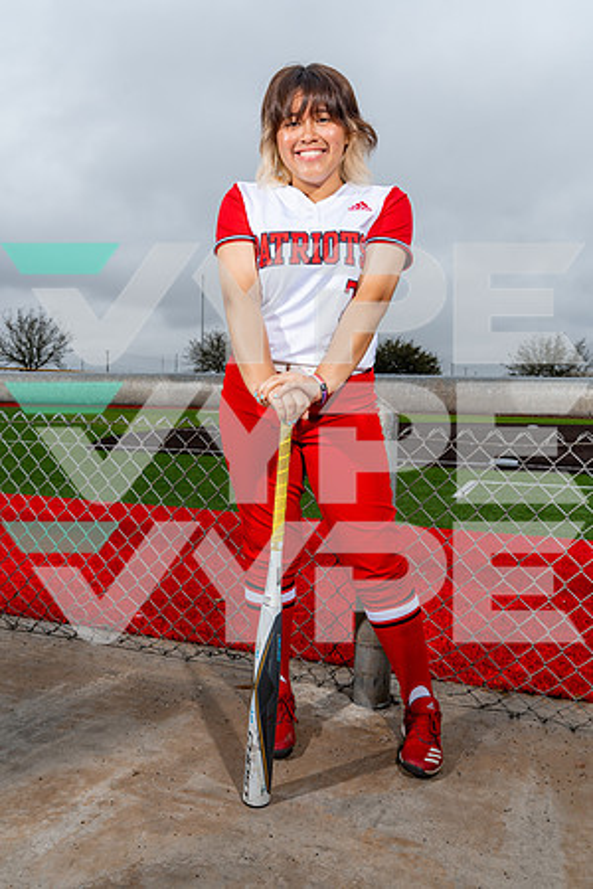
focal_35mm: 30
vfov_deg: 61.9
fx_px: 741
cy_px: 444
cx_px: 296
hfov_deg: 43.6
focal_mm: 30
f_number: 8
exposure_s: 1/125
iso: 200
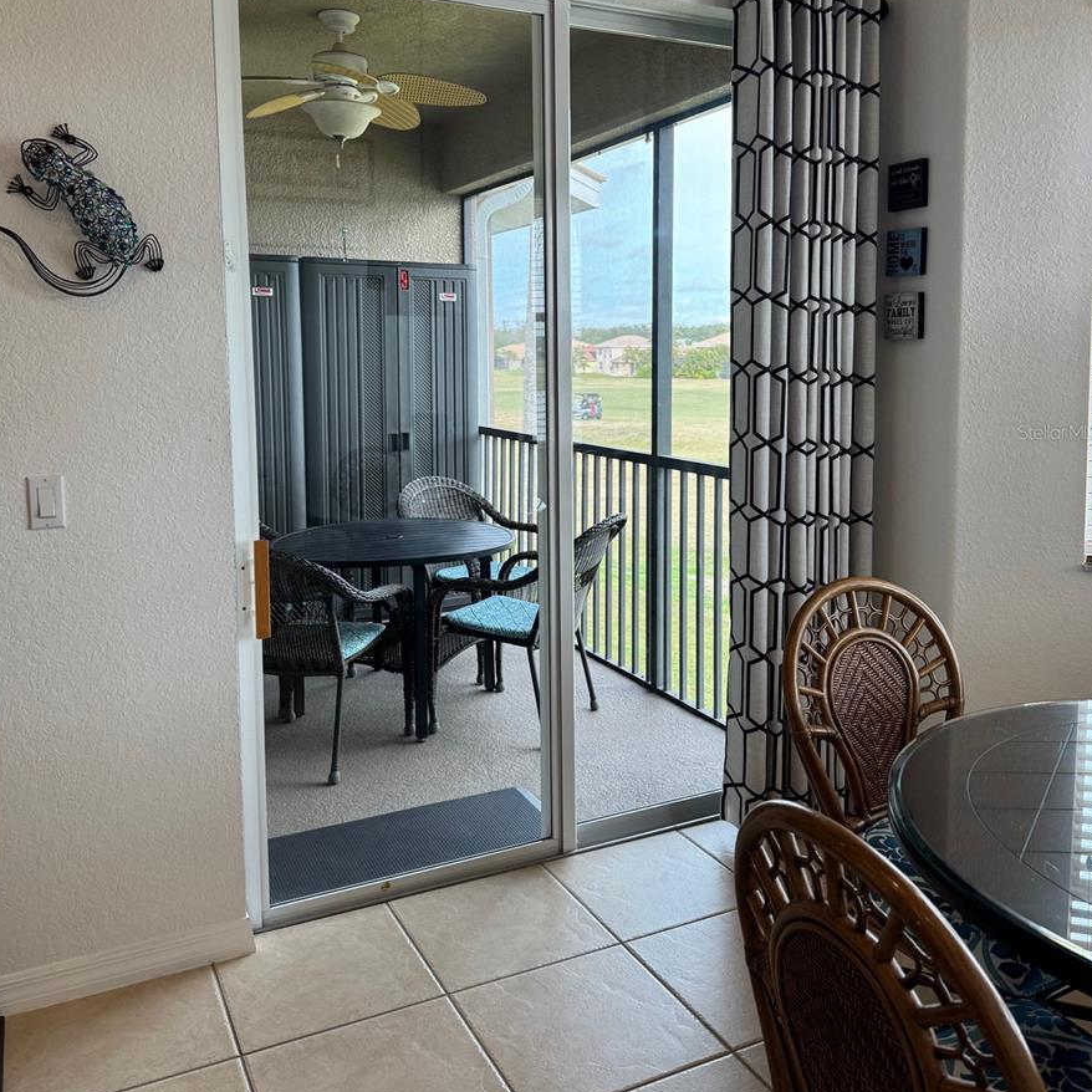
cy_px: 432
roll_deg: +0.4
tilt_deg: -3.6
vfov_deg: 55.2
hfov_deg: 55.6
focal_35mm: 29
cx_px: 546
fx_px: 1035
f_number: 1.78
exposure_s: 1/120
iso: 80
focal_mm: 6.76
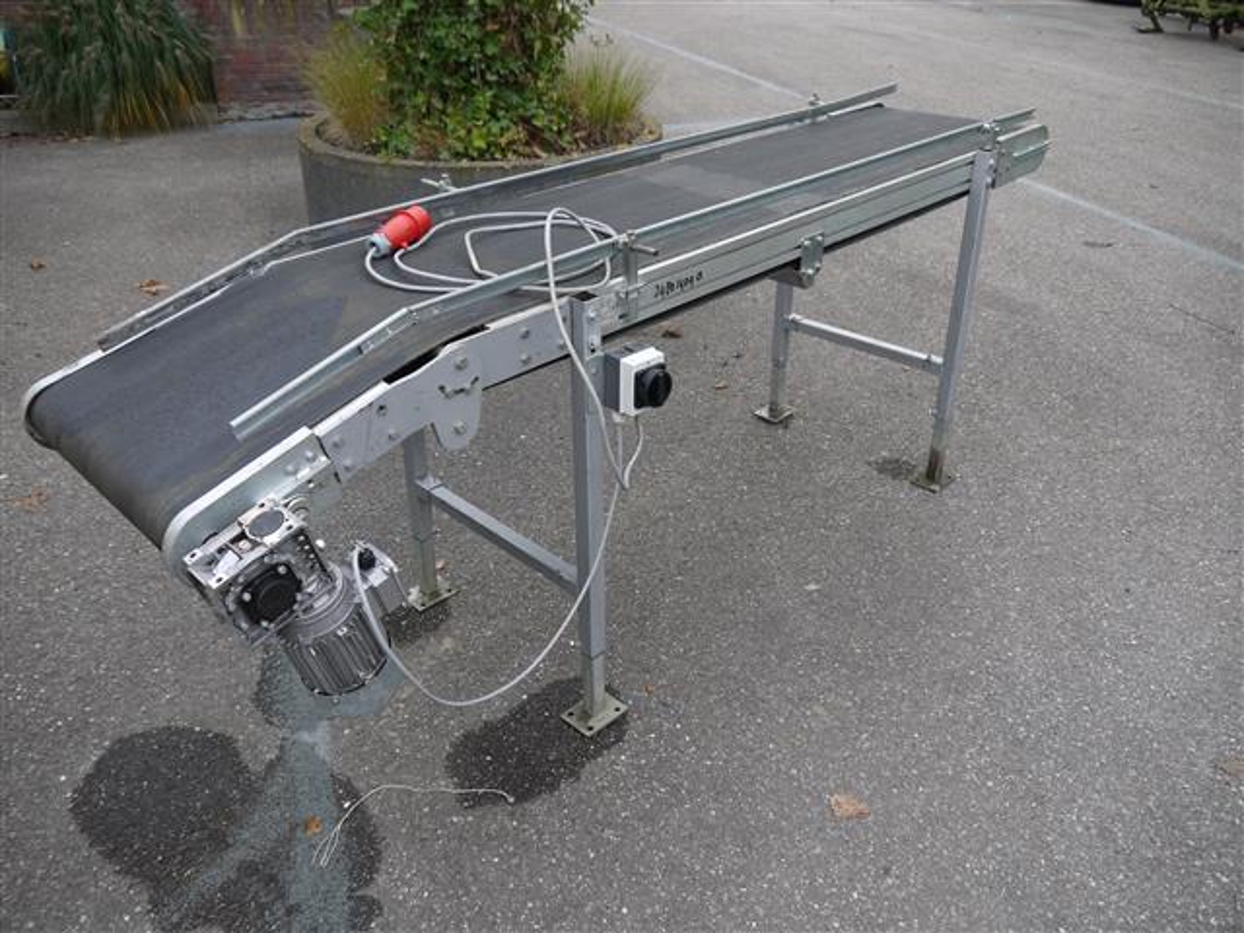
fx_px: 1006
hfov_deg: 63.4
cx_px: 622
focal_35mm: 28
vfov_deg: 49.7
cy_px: 466
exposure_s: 1/160
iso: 100
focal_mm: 14
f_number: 4.5
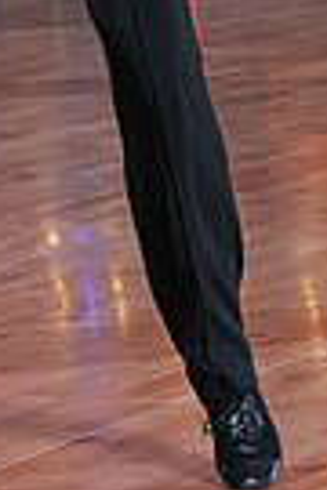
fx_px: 4046
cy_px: -91
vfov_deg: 6.9
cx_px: -365
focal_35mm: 297
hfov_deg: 4.6
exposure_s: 1/400
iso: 5000
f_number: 5.6
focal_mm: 69
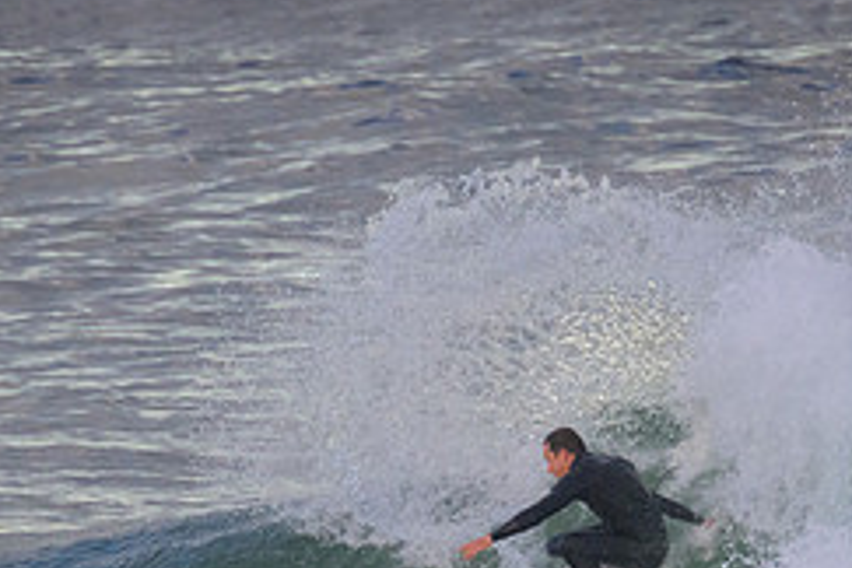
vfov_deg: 0.7
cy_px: 594
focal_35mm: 1906
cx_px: 533
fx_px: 45105
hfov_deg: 1.1
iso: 3600
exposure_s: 1/1250
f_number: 11
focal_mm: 800
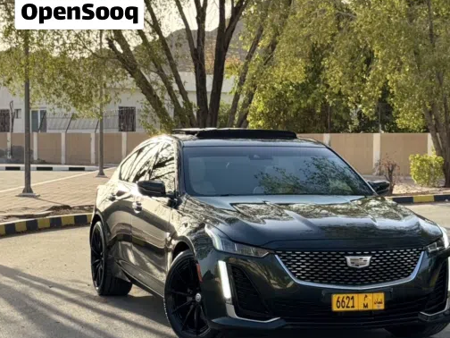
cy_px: 158
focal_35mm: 61
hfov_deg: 31.6
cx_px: 279
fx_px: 793
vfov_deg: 24.0
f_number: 1.78
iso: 64
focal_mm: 6.76
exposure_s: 1/1011
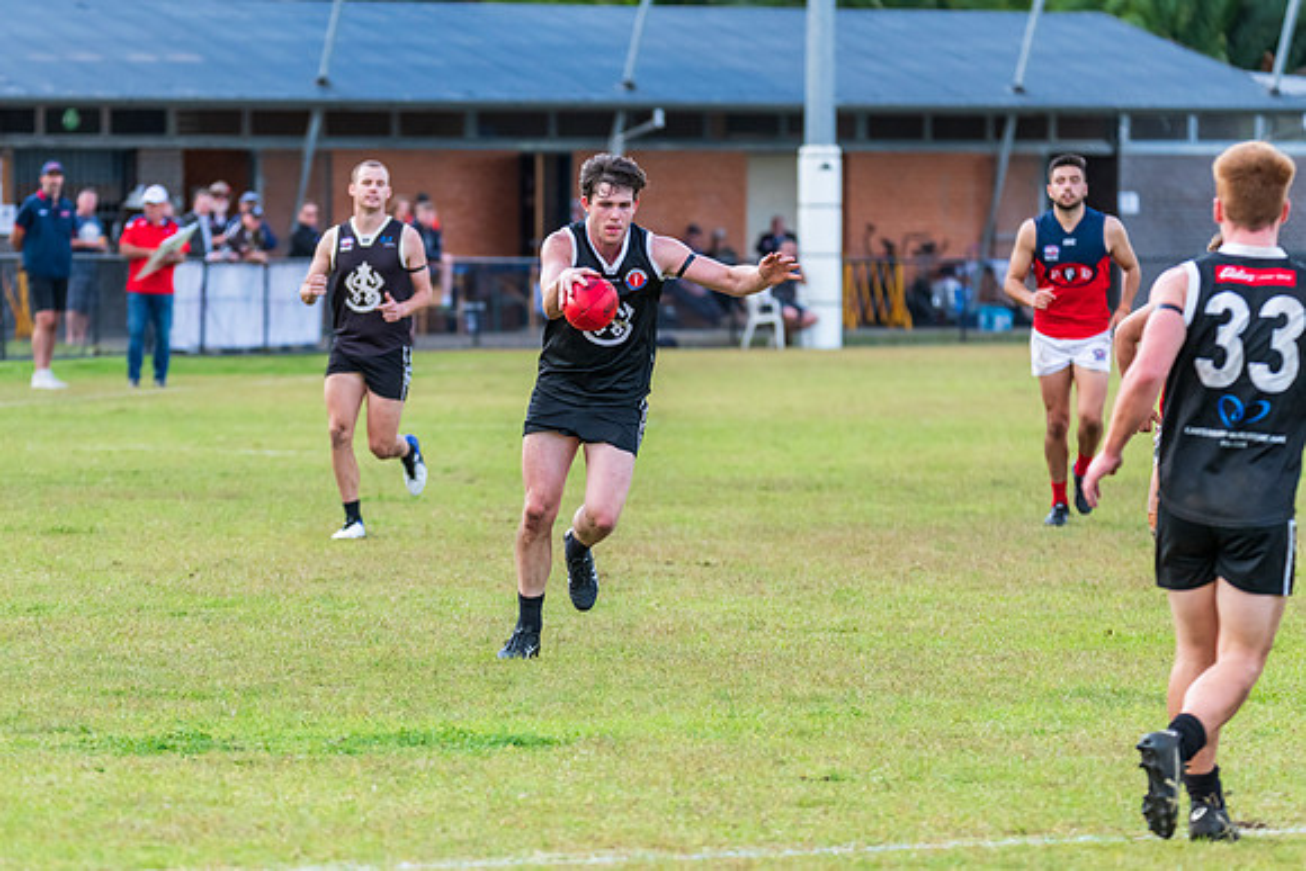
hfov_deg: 7.1
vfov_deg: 4.7
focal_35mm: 292
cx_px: 544
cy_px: 404
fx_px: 10586
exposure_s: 1/1250
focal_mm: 250
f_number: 5.6
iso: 1000
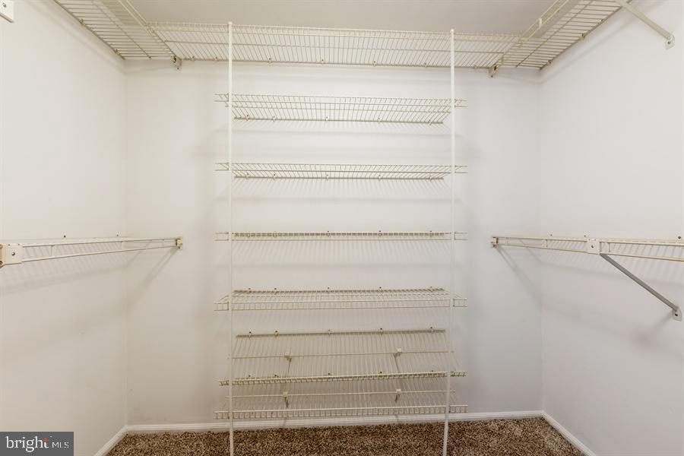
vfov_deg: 77.3
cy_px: 228
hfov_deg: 100.4
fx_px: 285
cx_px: 342
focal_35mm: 15
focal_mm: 15
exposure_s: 1.3
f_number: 11
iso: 100
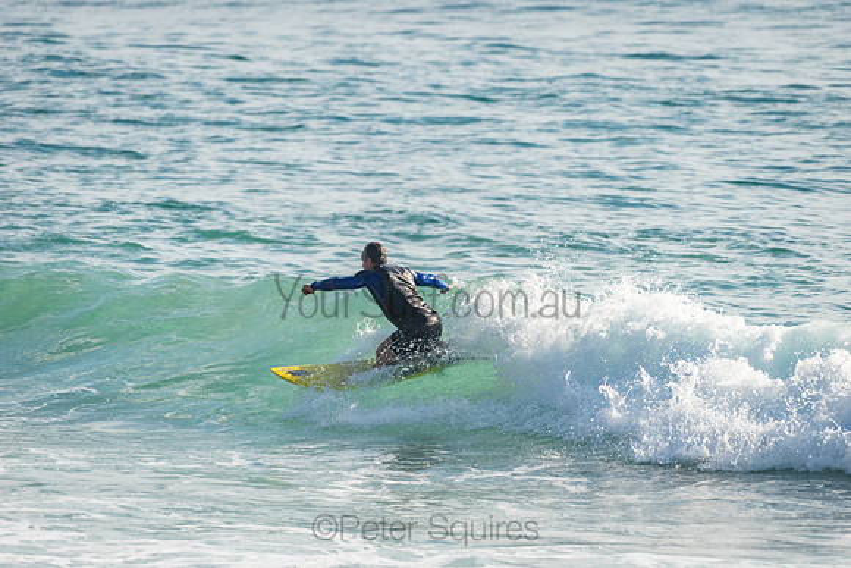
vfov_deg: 2.8
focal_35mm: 500
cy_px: 284
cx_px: 426
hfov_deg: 4.1
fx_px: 11822
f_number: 5.6
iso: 180
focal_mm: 500
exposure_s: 1/2000
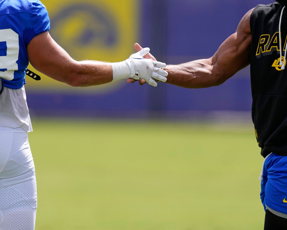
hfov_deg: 1.8
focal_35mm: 1083
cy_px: 74
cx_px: 124
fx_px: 9202
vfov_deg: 1.4
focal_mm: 600
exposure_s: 1/4000
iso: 500
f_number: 4
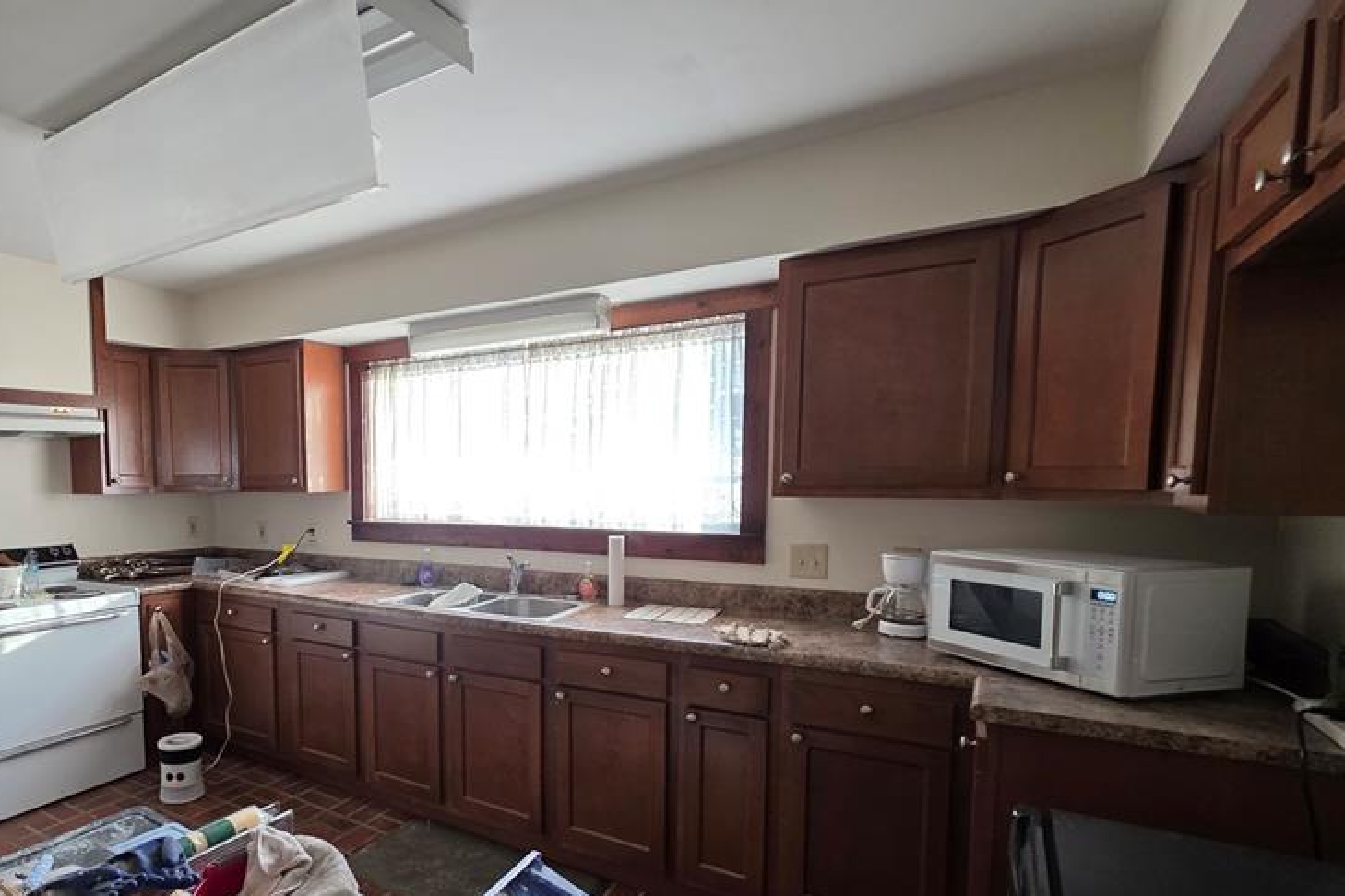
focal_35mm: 19
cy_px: 546
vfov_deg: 63.9
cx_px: 445
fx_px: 710
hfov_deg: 83.8
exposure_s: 1/120
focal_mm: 2.2
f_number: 1.9
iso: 200
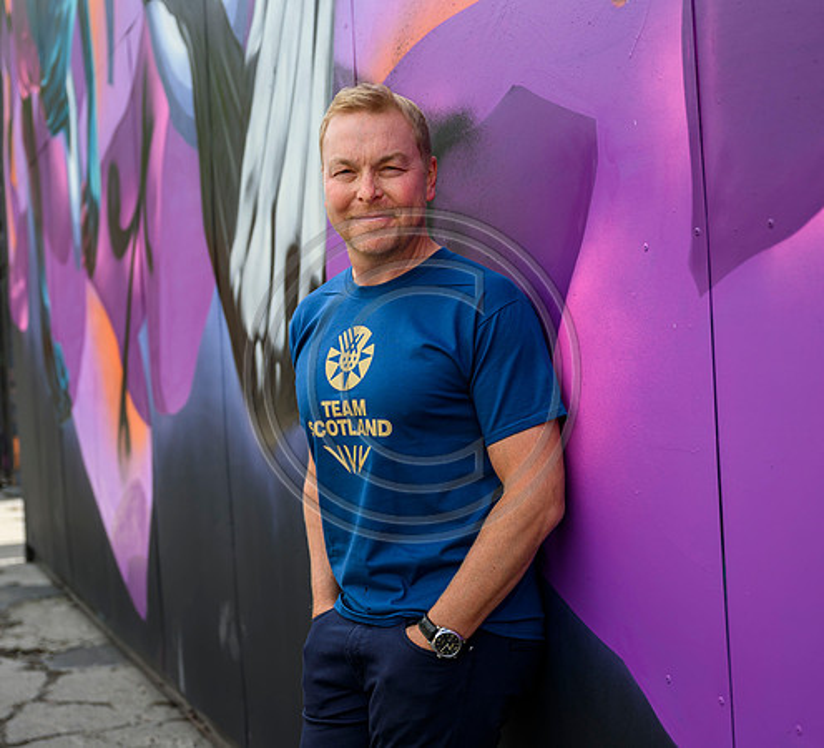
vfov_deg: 33.4
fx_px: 1247
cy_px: 374
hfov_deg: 36.6
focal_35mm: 48
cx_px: 405
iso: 250
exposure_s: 1/1250
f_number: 2.8
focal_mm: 40
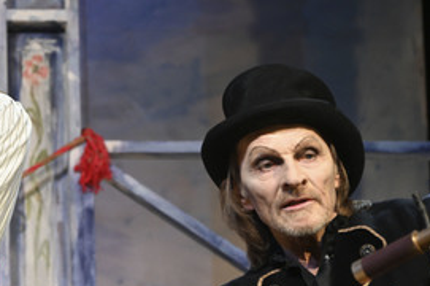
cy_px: 137
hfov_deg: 6.9
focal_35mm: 300
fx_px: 3579
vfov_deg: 4.6
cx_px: 98
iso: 3200
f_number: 6.3
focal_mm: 180
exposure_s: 1/200
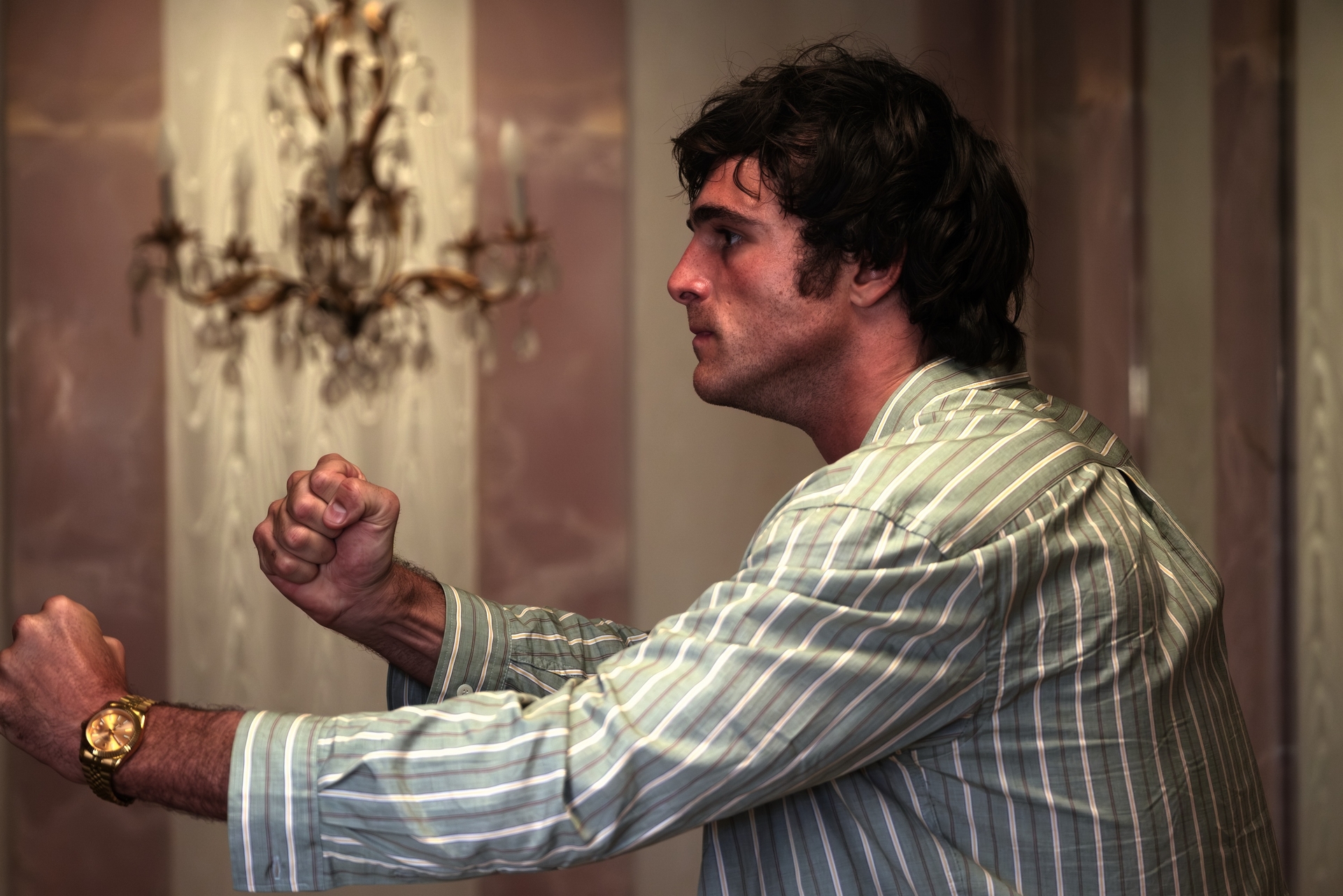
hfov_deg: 19.8
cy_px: 448
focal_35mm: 103
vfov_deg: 13.3
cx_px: 672
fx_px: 3842
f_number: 2.8
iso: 1600
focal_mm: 68.7
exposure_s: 1/250
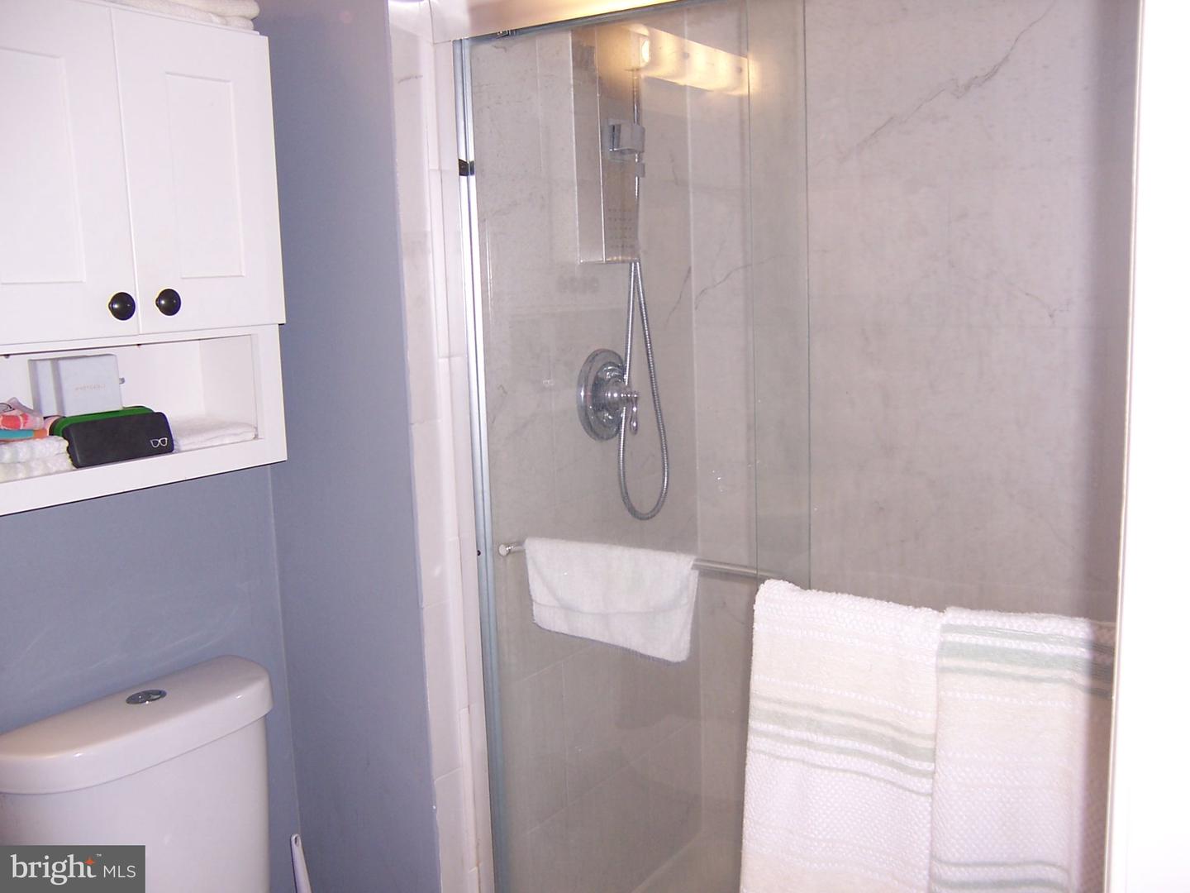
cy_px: 446
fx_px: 1134
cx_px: 595
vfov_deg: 42.9
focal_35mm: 33
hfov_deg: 55.4
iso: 80
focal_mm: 5.5
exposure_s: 1/60
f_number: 2.8
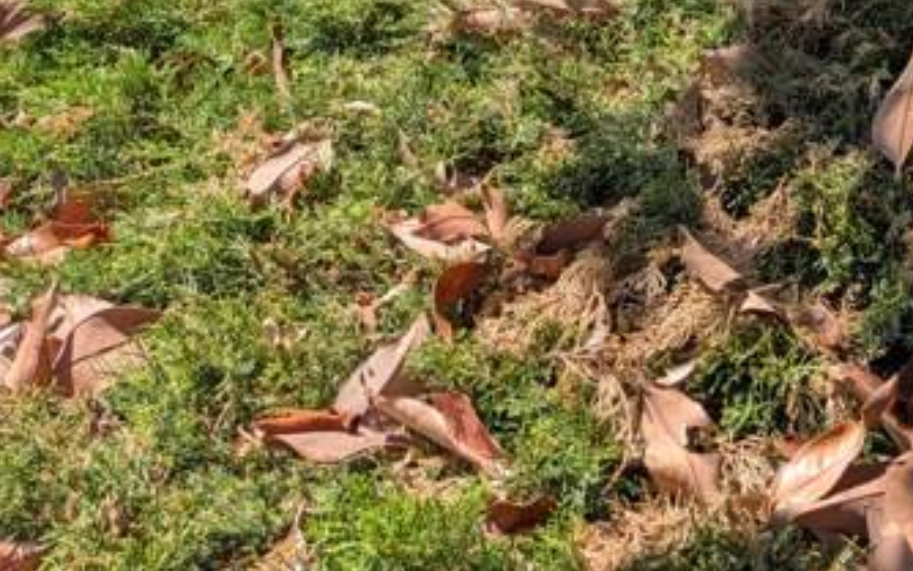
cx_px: 908
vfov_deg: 19.1
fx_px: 1518
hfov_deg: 31.1
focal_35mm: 61
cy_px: -243
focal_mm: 4.53
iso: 26
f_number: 1.7
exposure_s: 1/968
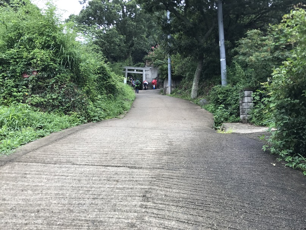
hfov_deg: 63.5
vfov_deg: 49.7
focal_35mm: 28
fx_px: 247
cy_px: 115
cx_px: 153
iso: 20
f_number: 1.8
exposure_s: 1/211
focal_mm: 3.99
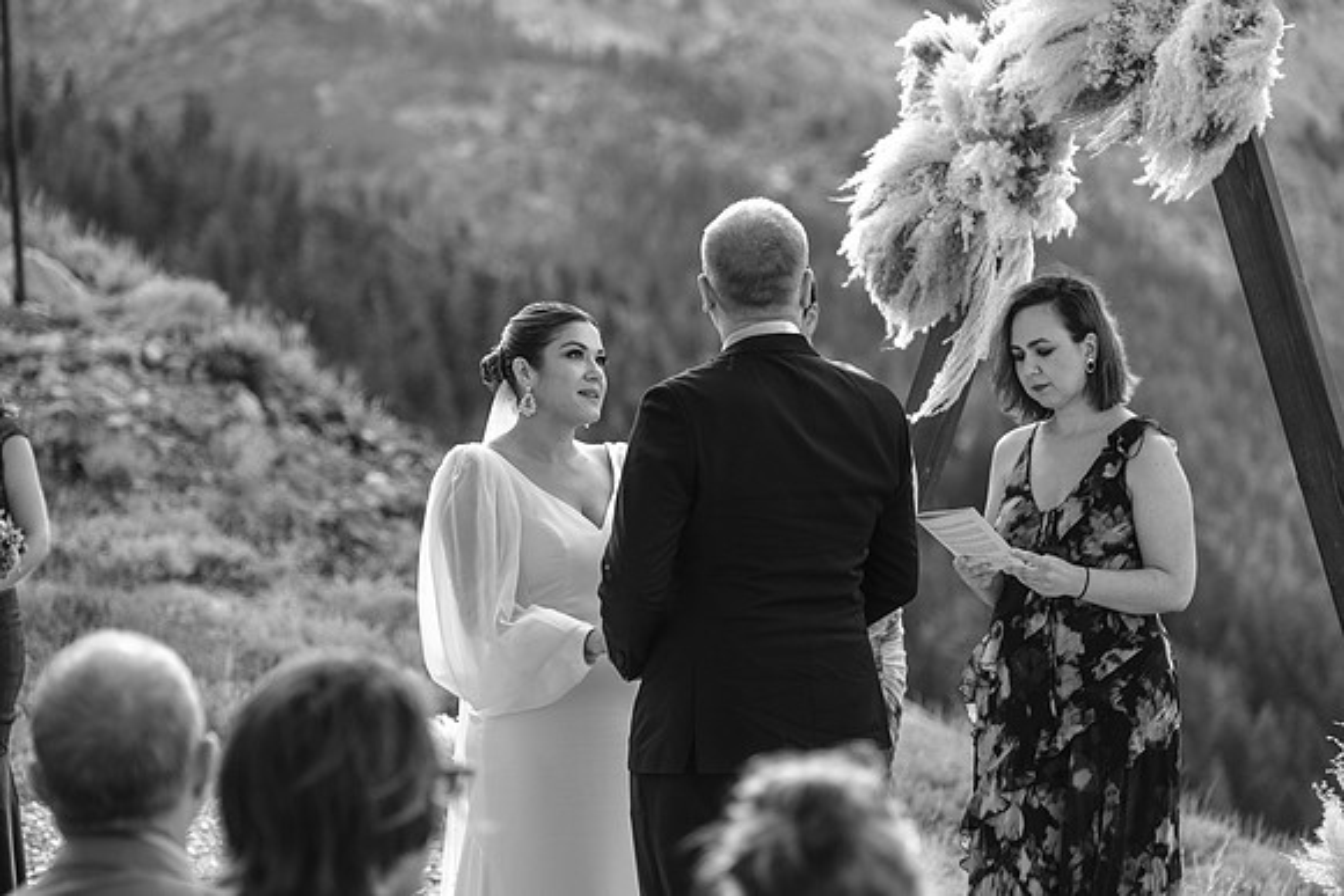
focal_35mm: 147
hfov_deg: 14.0
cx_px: 672
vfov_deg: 9.3
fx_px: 5489
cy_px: 448
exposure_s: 1/600
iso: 400
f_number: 3.2
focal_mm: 98.2
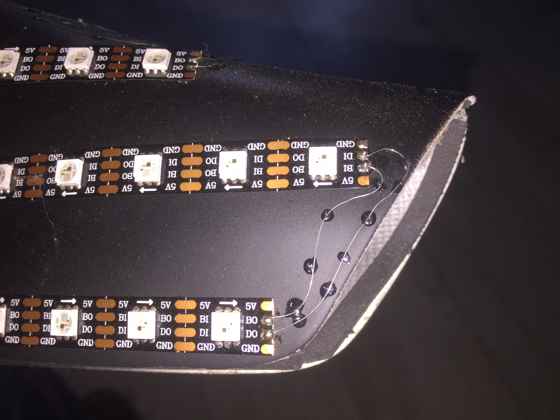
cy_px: 210
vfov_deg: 48.2
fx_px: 469
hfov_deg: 61.7
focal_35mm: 29
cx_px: 280
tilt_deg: -57.5
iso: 32
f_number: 2.2
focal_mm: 4.15
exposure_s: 1/94
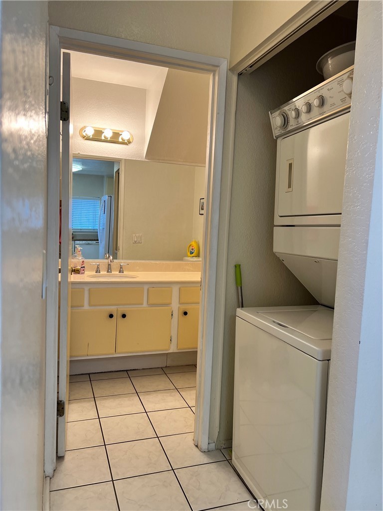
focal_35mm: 26
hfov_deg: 53.1
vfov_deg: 67.3
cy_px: 256
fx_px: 384
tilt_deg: -4.3
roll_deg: -2.8
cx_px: 192
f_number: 1.5
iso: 64
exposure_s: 1/120
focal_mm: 5.7
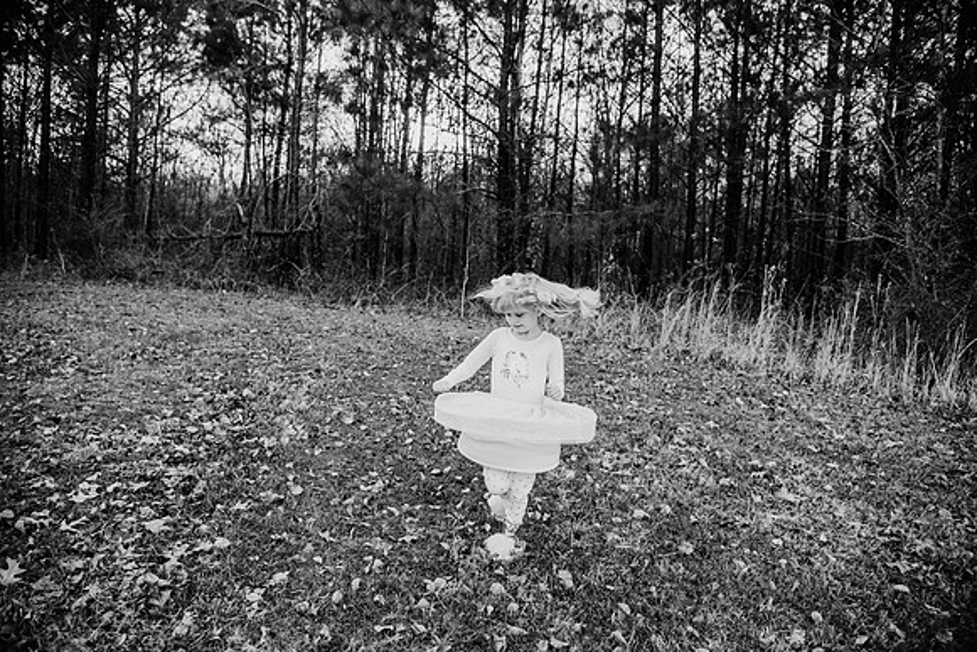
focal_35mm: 24
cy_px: 326
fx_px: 651
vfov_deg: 53.2
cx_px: 488
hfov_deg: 73.7
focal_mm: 24
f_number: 4
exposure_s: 1/800
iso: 800
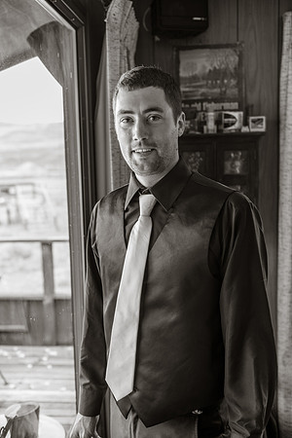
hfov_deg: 30.5
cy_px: 219
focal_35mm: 44
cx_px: 146
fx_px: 535
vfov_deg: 44.5
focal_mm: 44
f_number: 3.2
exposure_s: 1/40
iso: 100
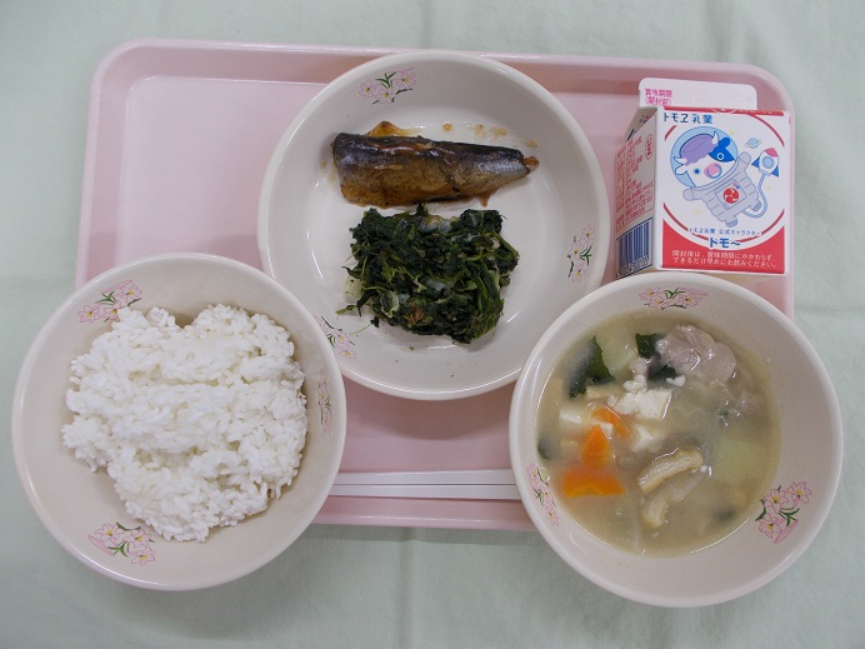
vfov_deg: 53.1
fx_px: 650
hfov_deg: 67.3
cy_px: 324
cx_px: 432
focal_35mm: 26
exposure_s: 1/40
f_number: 3.2
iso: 80
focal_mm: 4.6
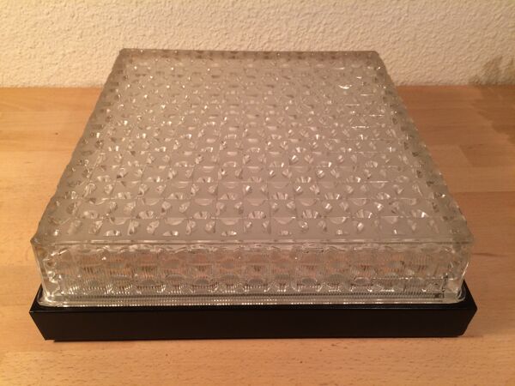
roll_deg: -3.7
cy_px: 193
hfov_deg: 61.7
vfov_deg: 48.2
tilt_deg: -40.3
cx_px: 258
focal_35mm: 29
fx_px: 431
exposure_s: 1/33
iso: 64
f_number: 2.2
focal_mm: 4.15
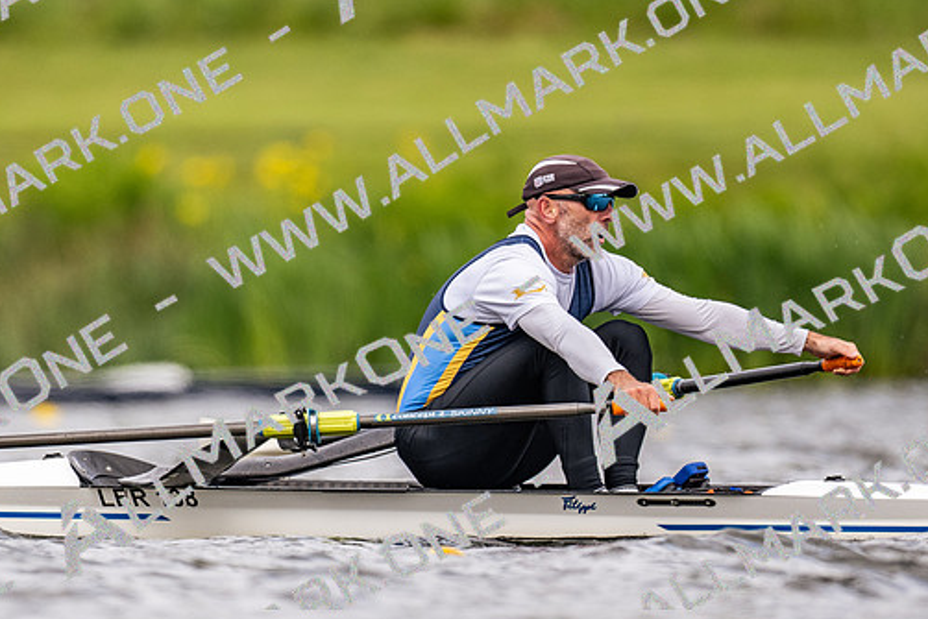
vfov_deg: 1.3
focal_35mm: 1039
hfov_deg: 2.0
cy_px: 294
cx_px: 434
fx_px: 26789
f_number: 4
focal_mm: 600
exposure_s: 1/2500
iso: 640
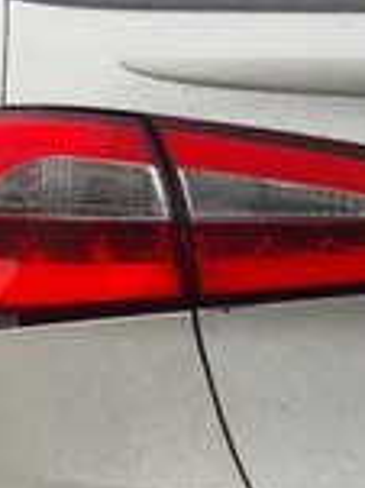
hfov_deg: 14.6
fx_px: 1295
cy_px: 294
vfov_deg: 21.3
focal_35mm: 92
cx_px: -229
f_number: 1.9
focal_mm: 3.7
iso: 40
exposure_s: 1/923
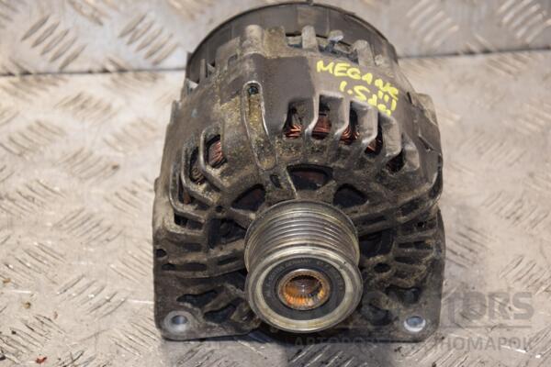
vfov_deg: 11.4
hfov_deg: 17.1
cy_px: 184
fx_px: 1837
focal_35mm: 120
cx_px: 276
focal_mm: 80
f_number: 5.3
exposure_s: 1/100
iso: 800
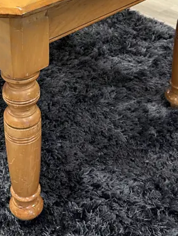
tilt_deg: -26.7
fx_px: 445
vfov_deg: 28.5
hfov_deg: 22.3
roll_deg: +1.9
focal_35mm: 65
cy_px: 17
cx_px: 31
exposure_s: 1/50
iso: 125
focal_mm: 6.86
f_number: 1.78
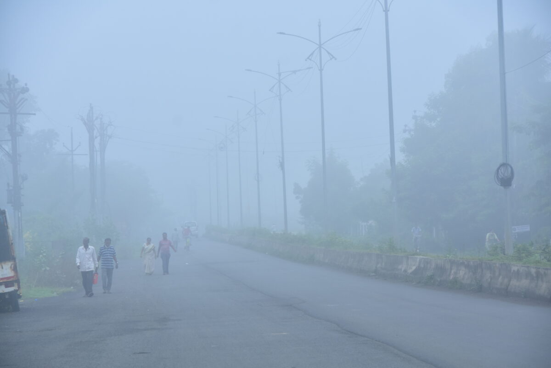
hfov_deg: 14.4
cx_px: 276
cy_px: 184
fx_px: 2181
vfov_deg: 9.6
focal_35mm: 142
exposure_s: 1/160
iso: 250
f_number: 5.3
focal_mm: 95
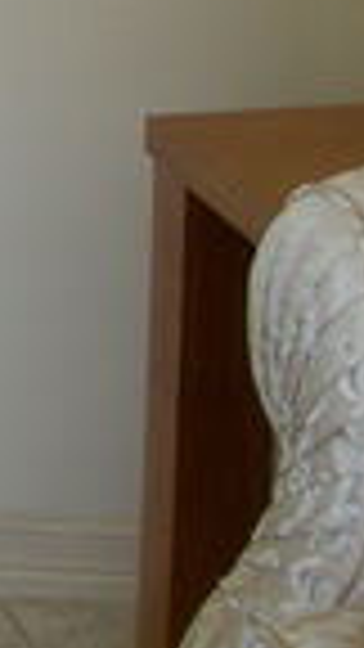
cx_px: -908
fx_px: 3157
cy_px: -108
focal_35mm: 184
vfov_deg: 11.5
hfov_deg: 5.9
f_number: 3.3
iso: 125
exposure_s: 1/30
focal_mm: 6.3
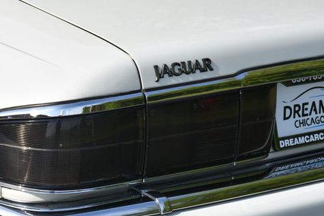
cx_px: 131
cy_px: 113
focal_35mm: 113
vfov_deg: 12.1
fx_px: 1018
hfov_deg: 18.1
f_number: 9
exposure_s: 1/250
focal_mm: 56
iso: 100
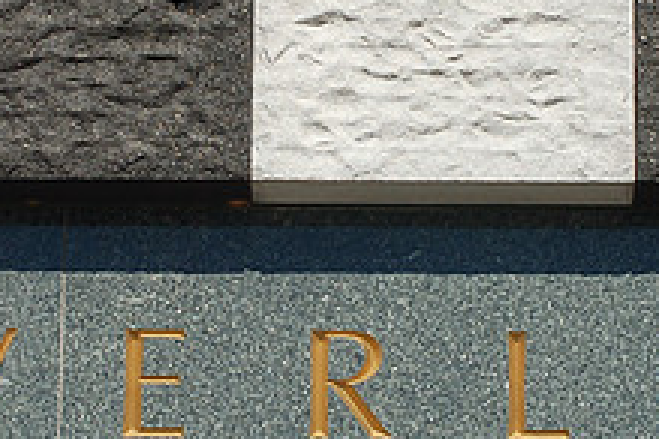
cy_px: 114
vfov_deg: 4.1
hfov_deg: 6.1
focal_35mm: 337
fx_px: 6174
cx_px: 421
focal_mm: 85
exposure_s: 1/160
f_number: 16
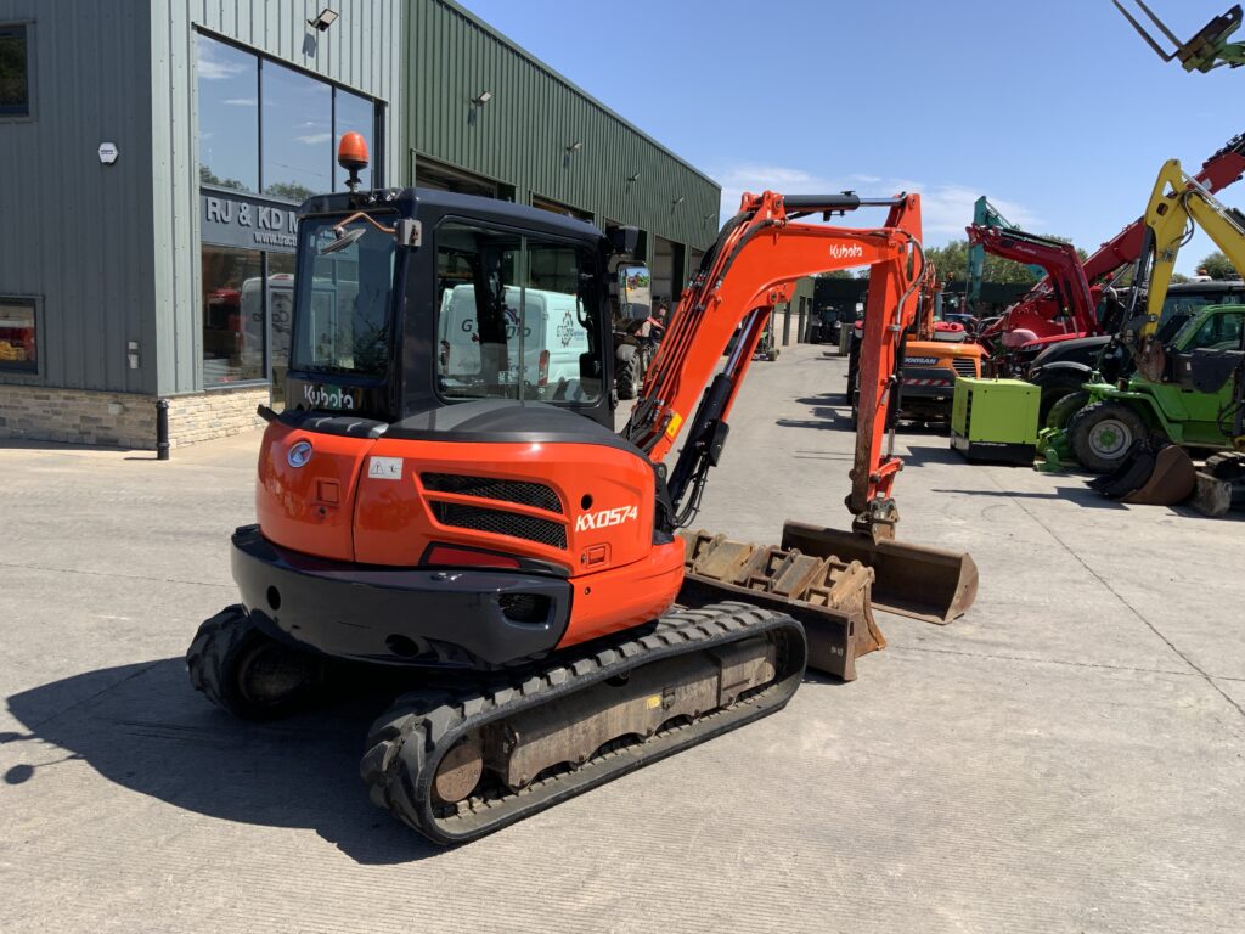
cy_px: 467
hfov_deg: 61.7
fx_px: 1043
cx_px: 622
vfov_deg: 48.2
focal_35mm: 29
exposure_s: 1/1377
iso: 16
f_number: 1.8
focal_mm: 3
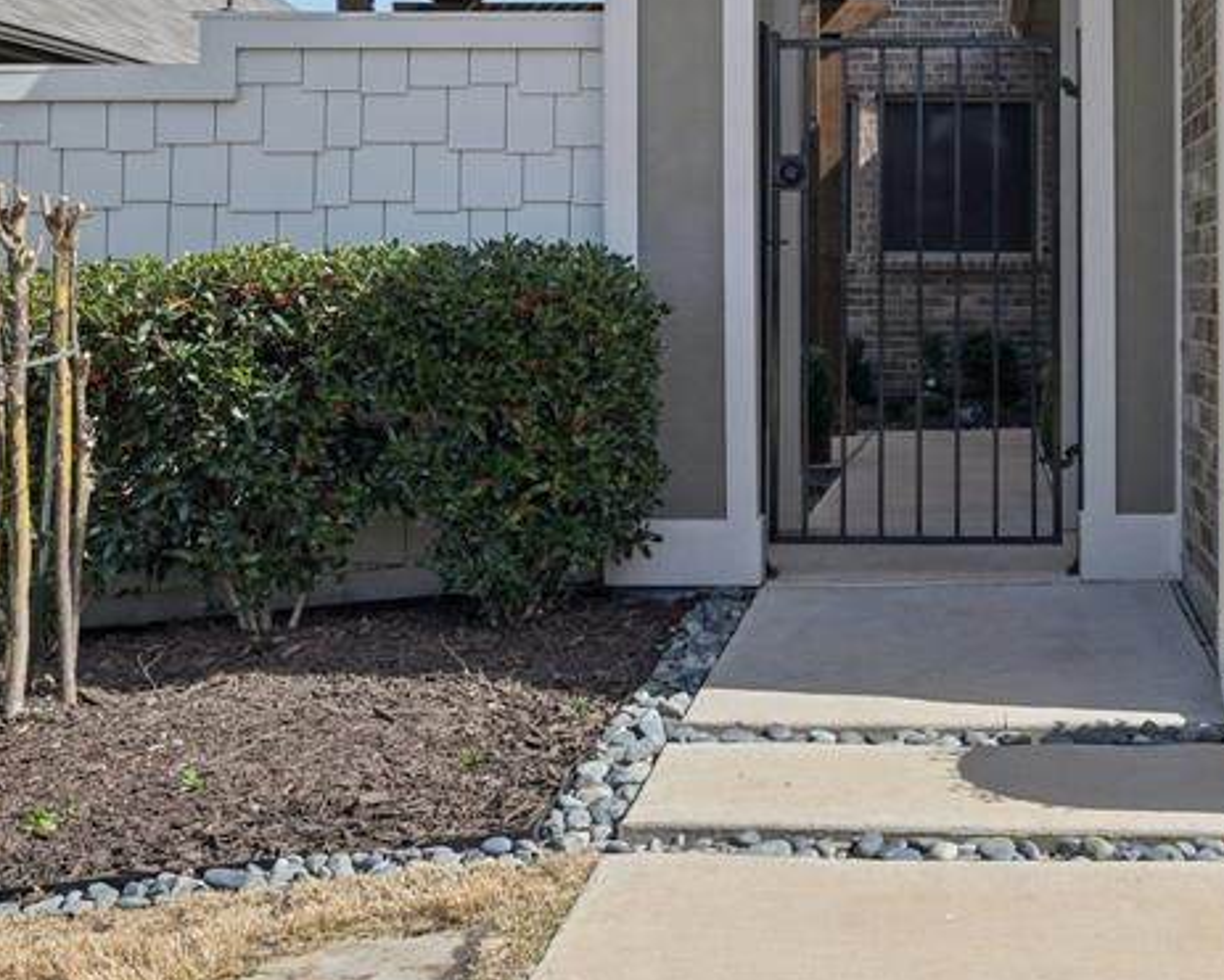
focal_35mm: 56
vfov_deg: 26.7
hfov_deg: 32.9
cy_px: 203
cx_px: 925
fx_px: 2030
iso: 400
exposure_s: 1/1000
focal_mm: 27
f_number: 8
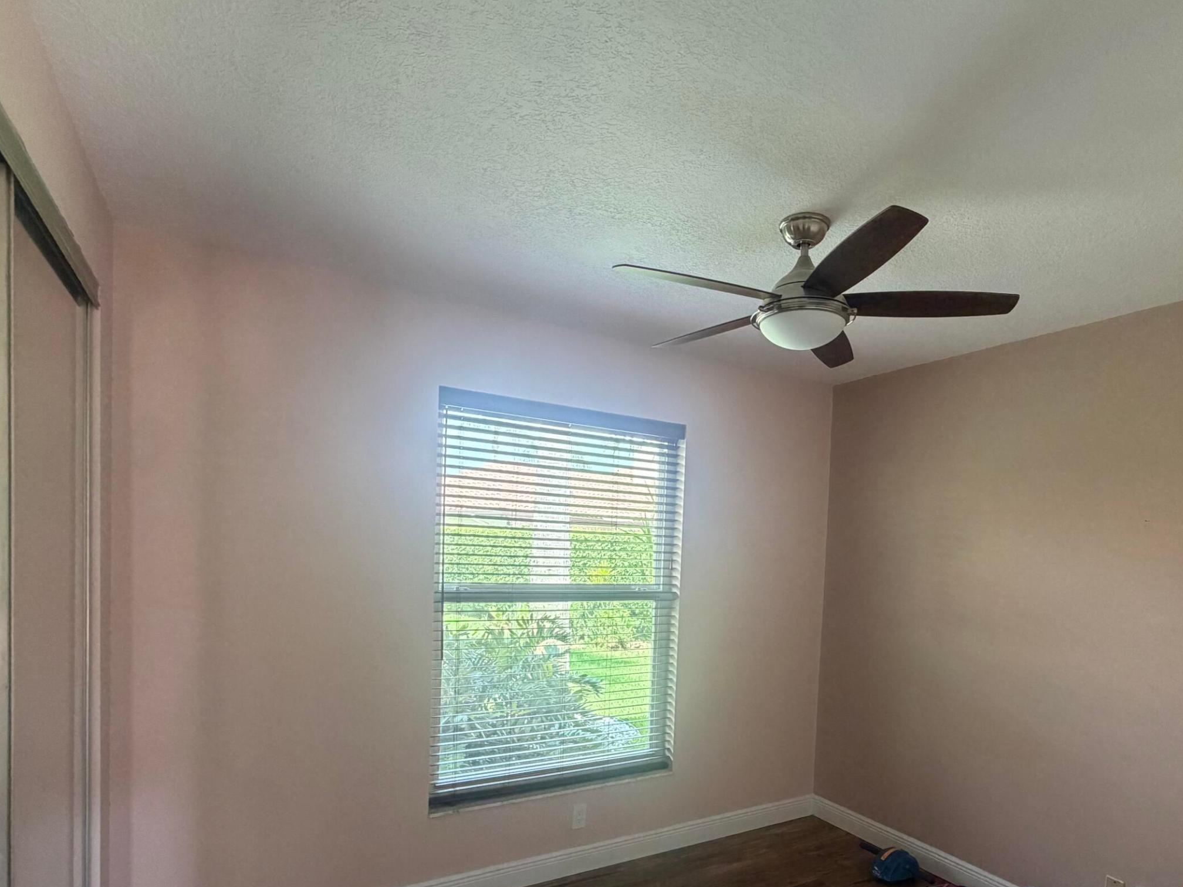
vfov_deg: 64.6
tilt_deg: -2.3
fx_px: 683
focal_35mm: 20
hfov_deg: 81.3
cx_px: 671
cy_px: 576
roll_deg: -2.0
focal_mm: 2.22
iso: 320
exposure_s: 1/84
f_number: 2.2
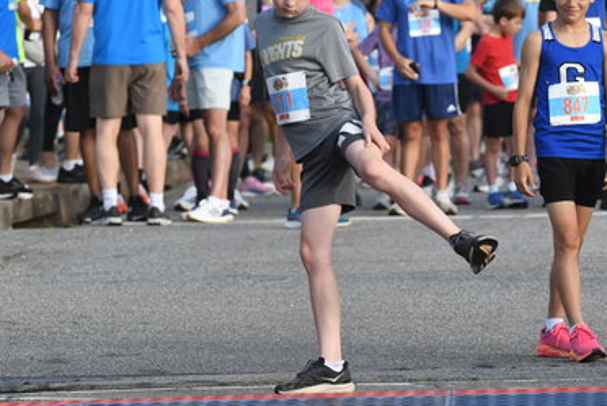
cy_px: 203
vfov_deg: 3.1
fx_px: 7478
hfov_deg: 4.6
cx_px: 445
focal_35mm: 443
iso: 800
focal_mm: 200
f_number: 6.3
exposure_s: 1/640
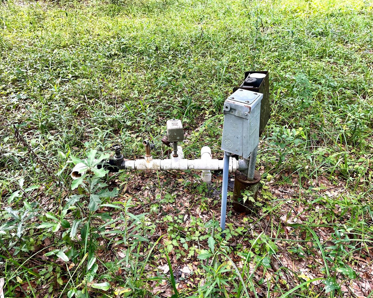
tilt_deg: -30.9
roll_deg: -2.4
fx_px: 309
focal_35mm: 28
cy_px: 145
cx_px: 198
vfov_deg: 51.5
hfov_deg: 62.2
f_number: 1.6
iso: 80
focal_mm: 5.1
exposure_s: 1/121
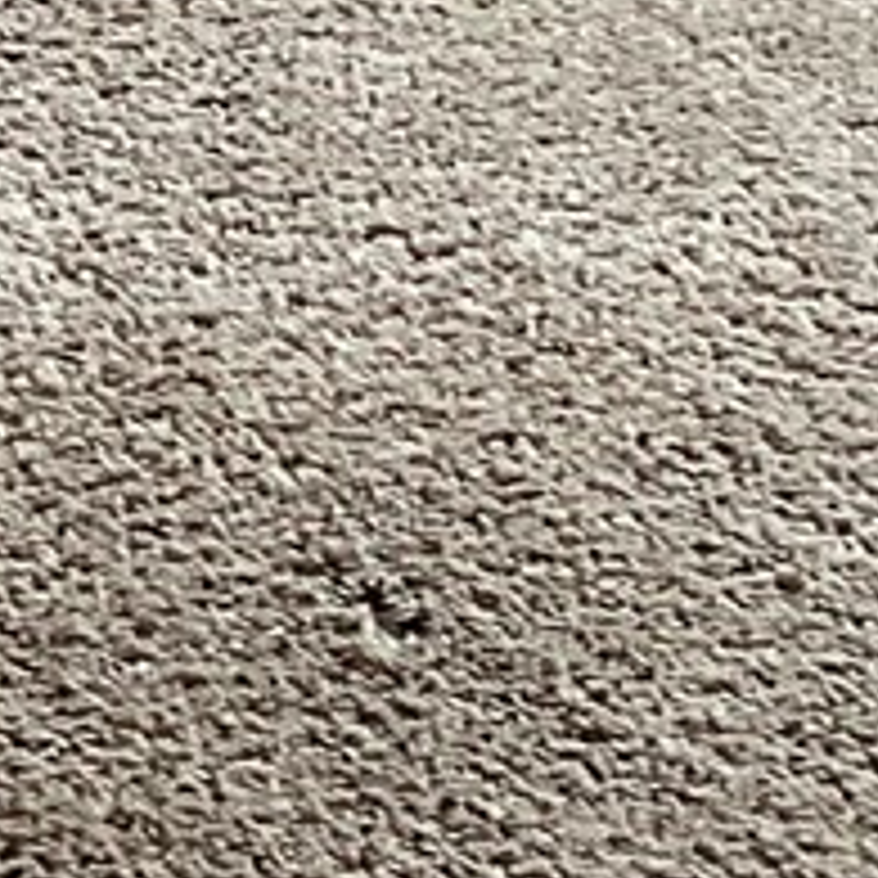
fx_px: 6026
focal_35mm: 210
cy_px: -95
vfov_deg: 8.3
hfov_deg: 8.0
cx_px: -815
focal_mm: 3
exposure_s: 1/60
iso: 100
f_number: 1.8
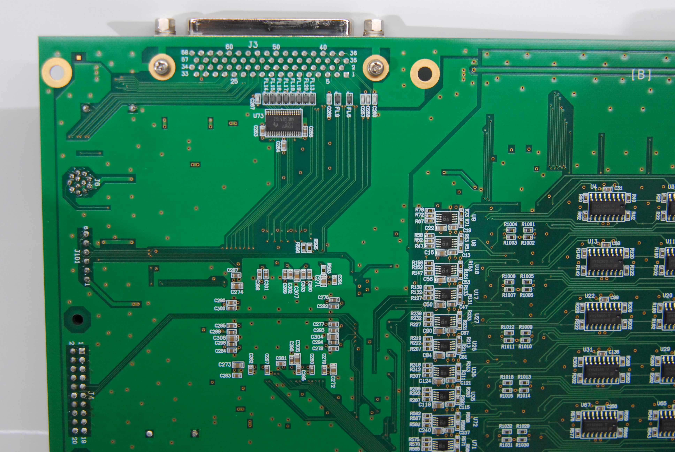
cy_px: 226
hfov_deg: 35.0
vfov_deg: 23.8
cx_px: 338
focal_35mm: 57
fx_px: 1070
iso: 800
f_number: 3.2
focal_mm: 38
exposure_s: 1/160
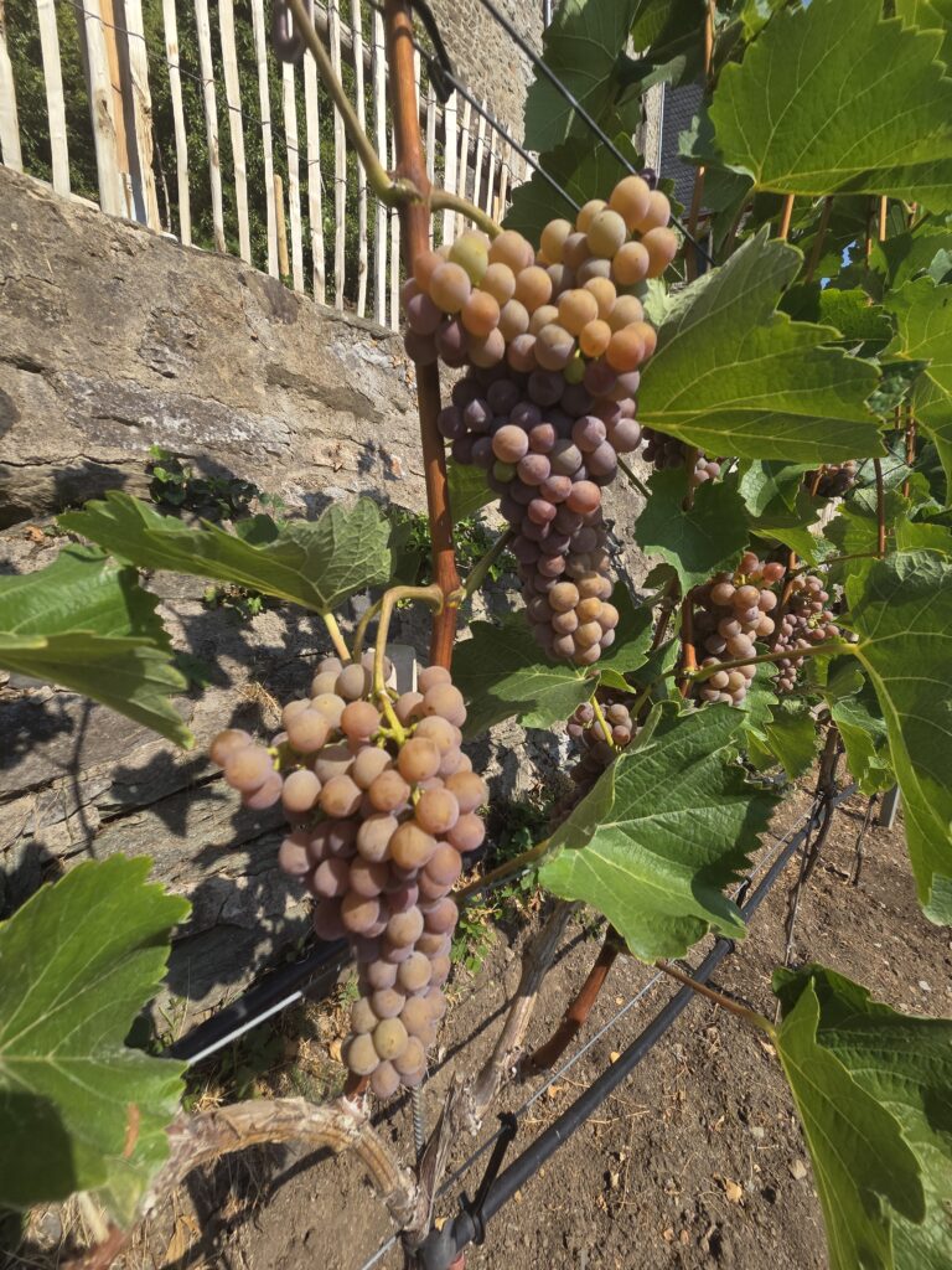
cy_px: 635
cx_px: 476
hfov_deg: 89.9
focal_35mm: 13
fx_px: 477
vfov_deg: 106.2
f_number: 2.2
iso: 50
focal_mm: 2.2
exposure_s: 1/1894
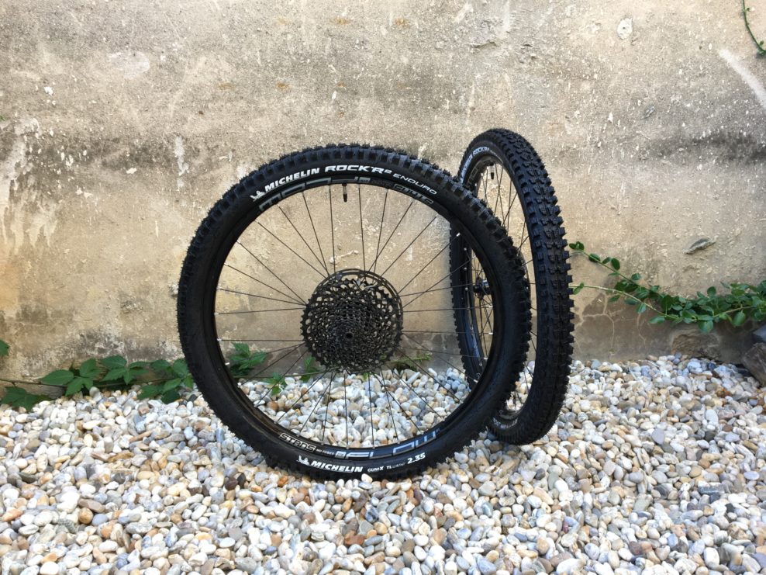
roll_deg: -0.2
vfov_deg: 48.2
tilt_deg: -16.5
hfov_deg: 61.7
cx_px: 383
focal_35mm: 29
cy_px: 288
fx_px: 642
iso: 40
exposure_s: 1/100
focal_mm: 4.15
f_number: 2.2
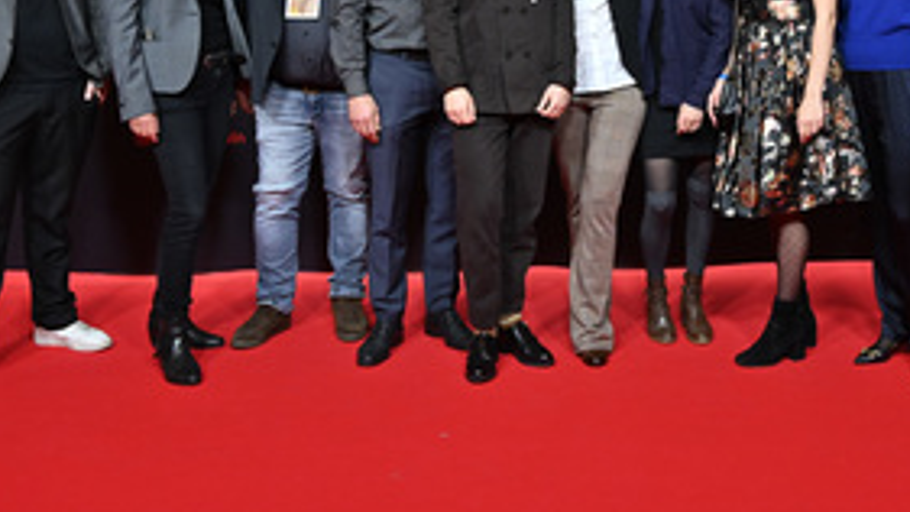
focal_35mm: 47
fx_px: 1134
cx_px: 591
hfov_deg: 43.2
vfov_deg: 24.9
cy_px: 81
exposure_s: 1/200
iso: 1250
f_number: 5
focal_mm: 28
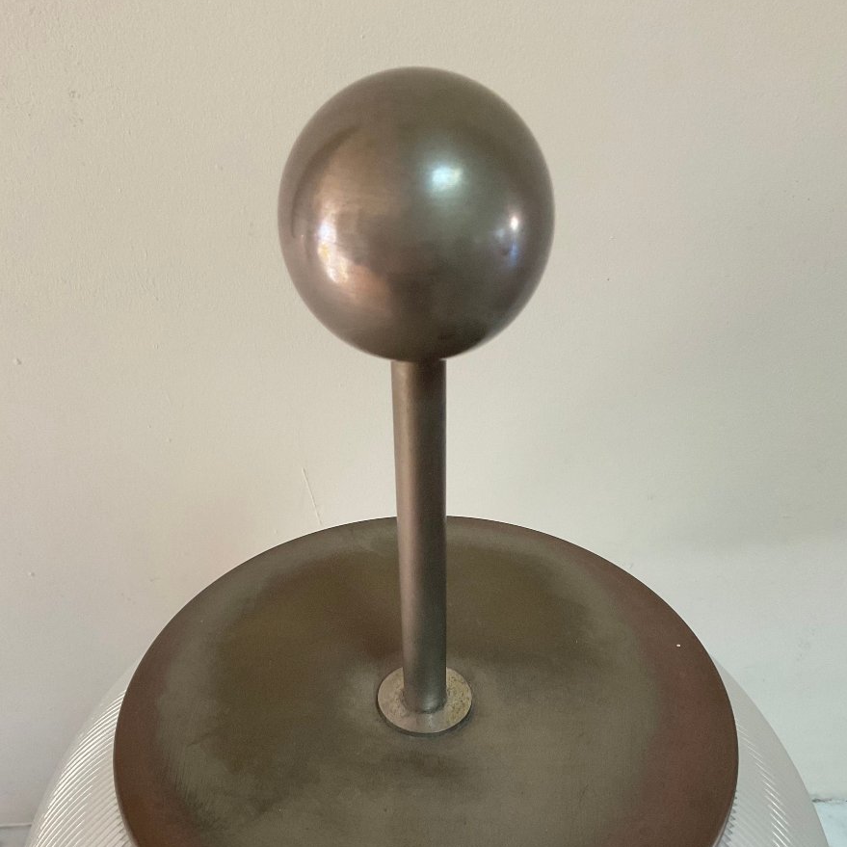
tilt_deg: -37.9
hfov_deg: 47.2
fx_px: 969
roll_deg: +0.6
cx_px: 418
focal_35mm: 35
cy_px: 551
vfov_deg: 46.6
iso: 125
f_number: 1.8
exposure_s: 1/50
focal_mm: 3
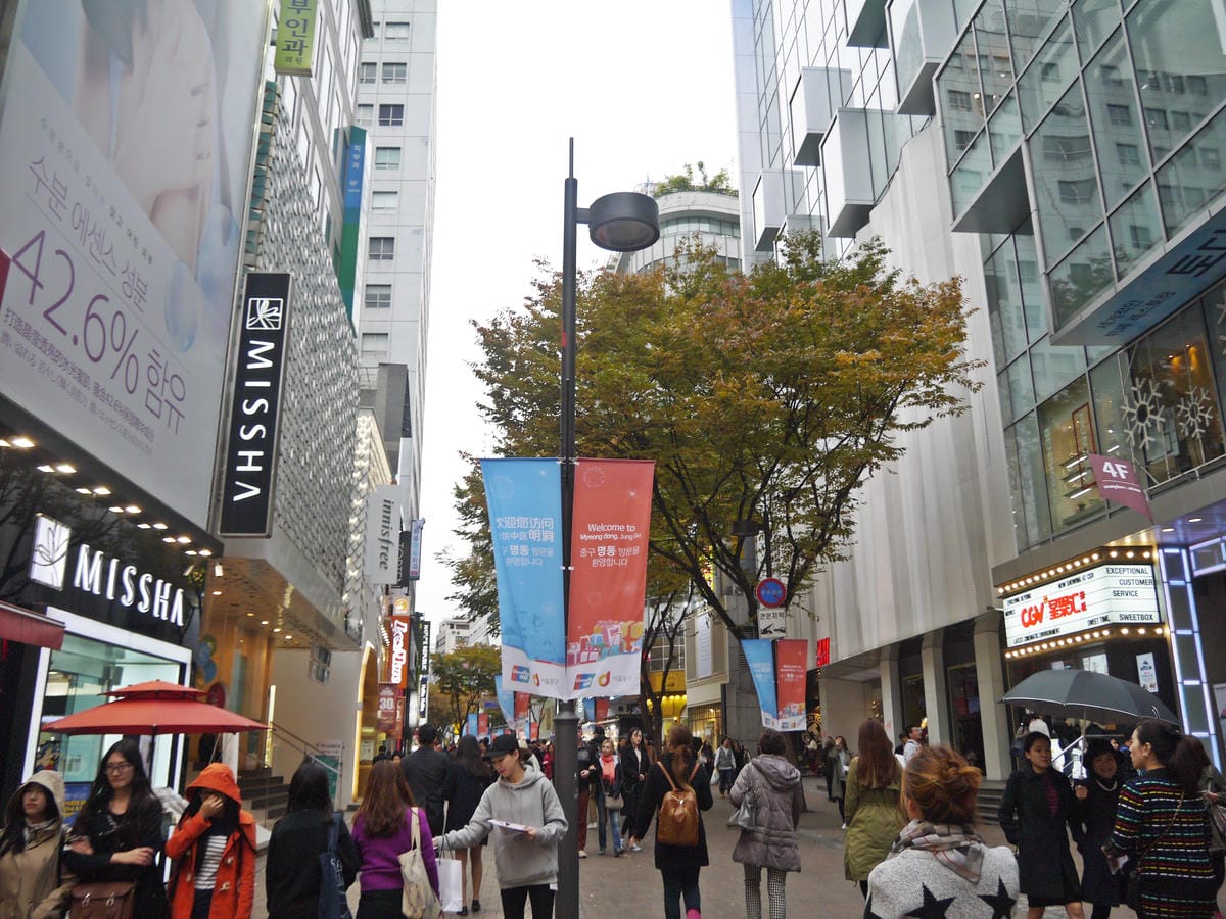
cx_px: 613
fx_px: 992
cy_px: 460
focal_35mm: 28
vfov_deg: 49.7
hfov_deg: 63.4
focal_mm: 14
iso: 160
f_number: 3.5
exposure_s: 1/125
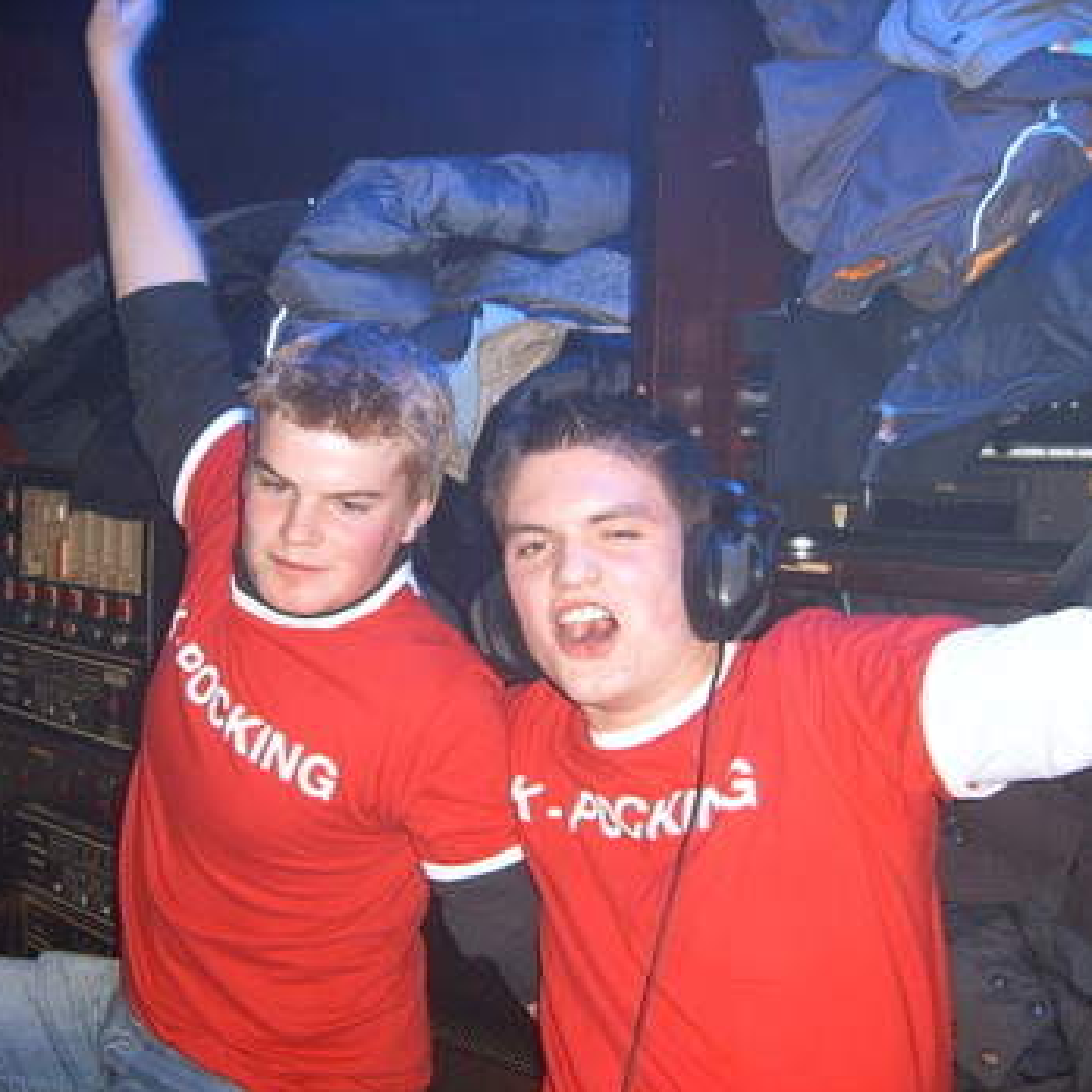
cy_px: 552
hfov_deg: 39.6
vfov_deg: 40.0
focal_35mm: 42
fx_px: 1499
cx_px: 367
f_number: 2.8
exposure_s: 1/30
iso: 100
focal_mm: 5.8
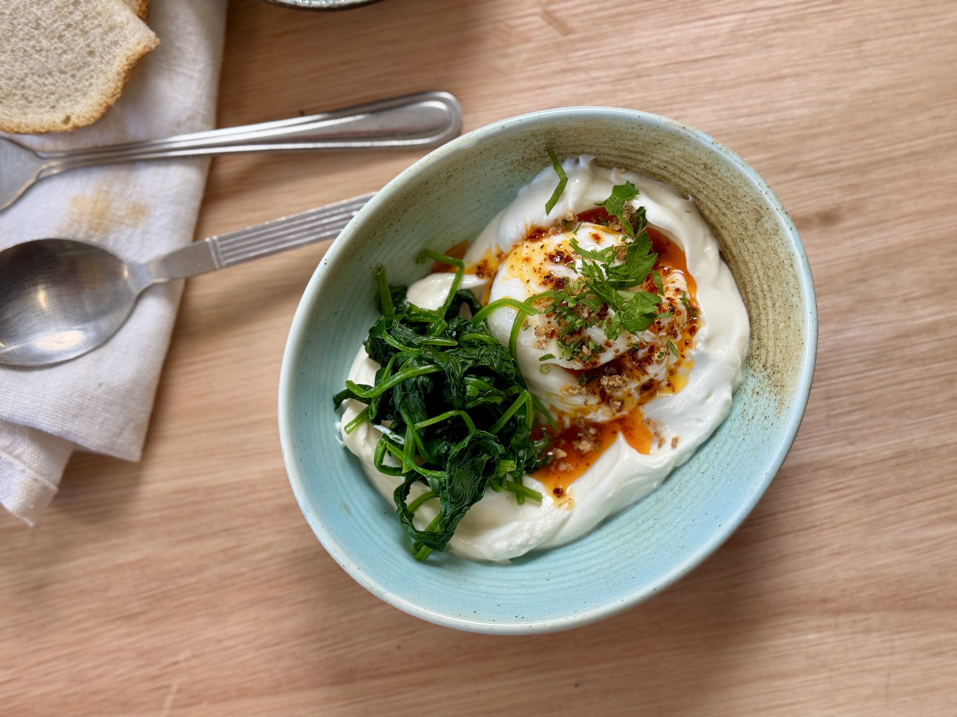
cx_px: 478
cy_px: 358
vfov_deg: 30.3
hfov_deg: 39.7
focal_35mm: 48
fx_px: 1327
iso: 64
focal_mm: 6.76
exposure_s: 1/100
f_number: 1.78
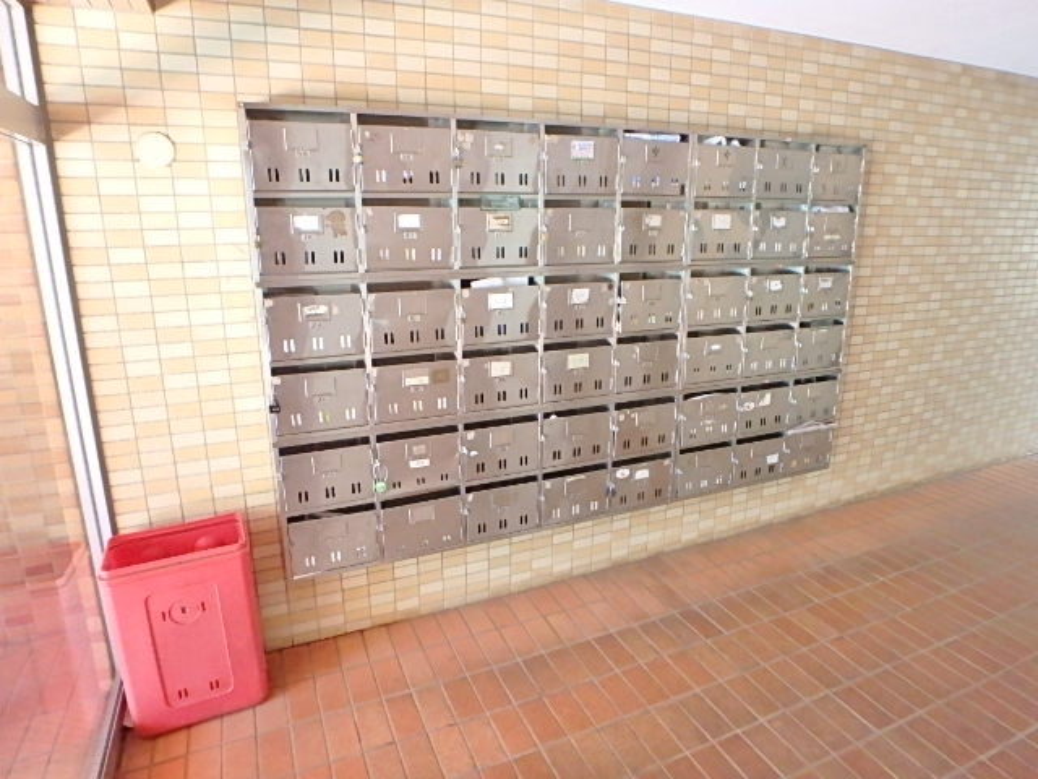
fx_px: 630
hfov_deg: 79.0
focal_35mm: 21
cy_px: 390
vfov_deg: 63.4
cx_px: 519
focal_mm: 3.7
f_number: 3.5
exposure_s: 1/30
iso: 800
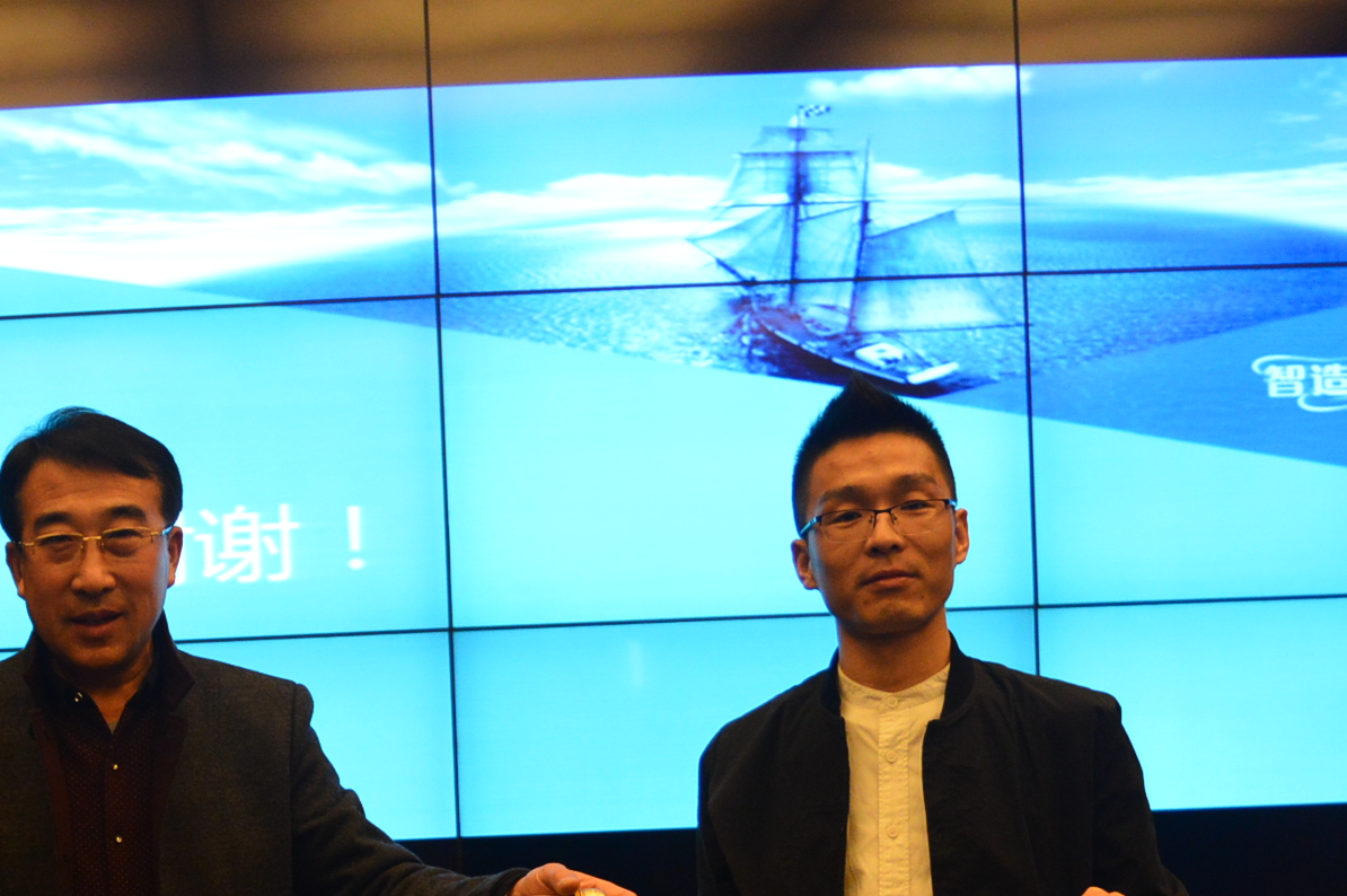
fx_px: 2542
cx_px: 162
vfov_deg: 19.0
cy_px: 1043
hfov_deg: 28.6
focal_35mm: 68
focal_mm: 18
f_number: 3.8
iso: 800
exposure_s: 1/60
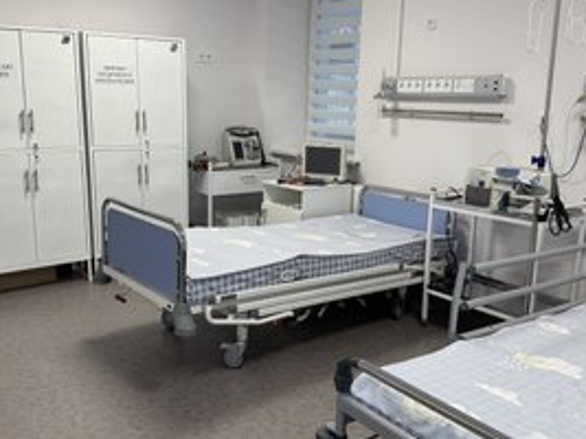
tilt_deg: -12.6
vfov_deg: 39.6
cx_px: 279
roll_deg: -1.5
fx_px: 609
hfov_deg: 51.4
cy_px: 226
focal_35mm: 36
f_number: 1.78
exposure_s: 1/100
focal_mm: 6.76
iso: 125
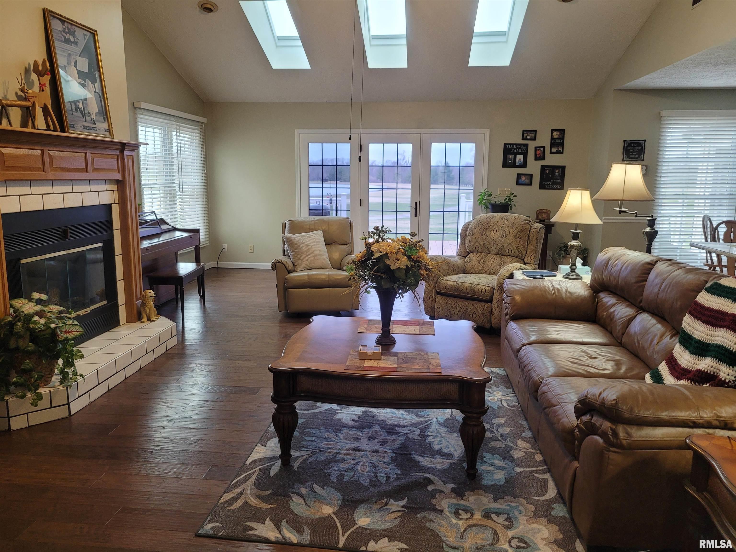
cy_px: 276
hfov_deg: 67.3
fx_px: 553
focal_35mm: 26
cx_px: 368
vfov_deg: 53.1
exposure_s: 1/60
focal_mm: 5.4
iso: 200
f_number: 1.8
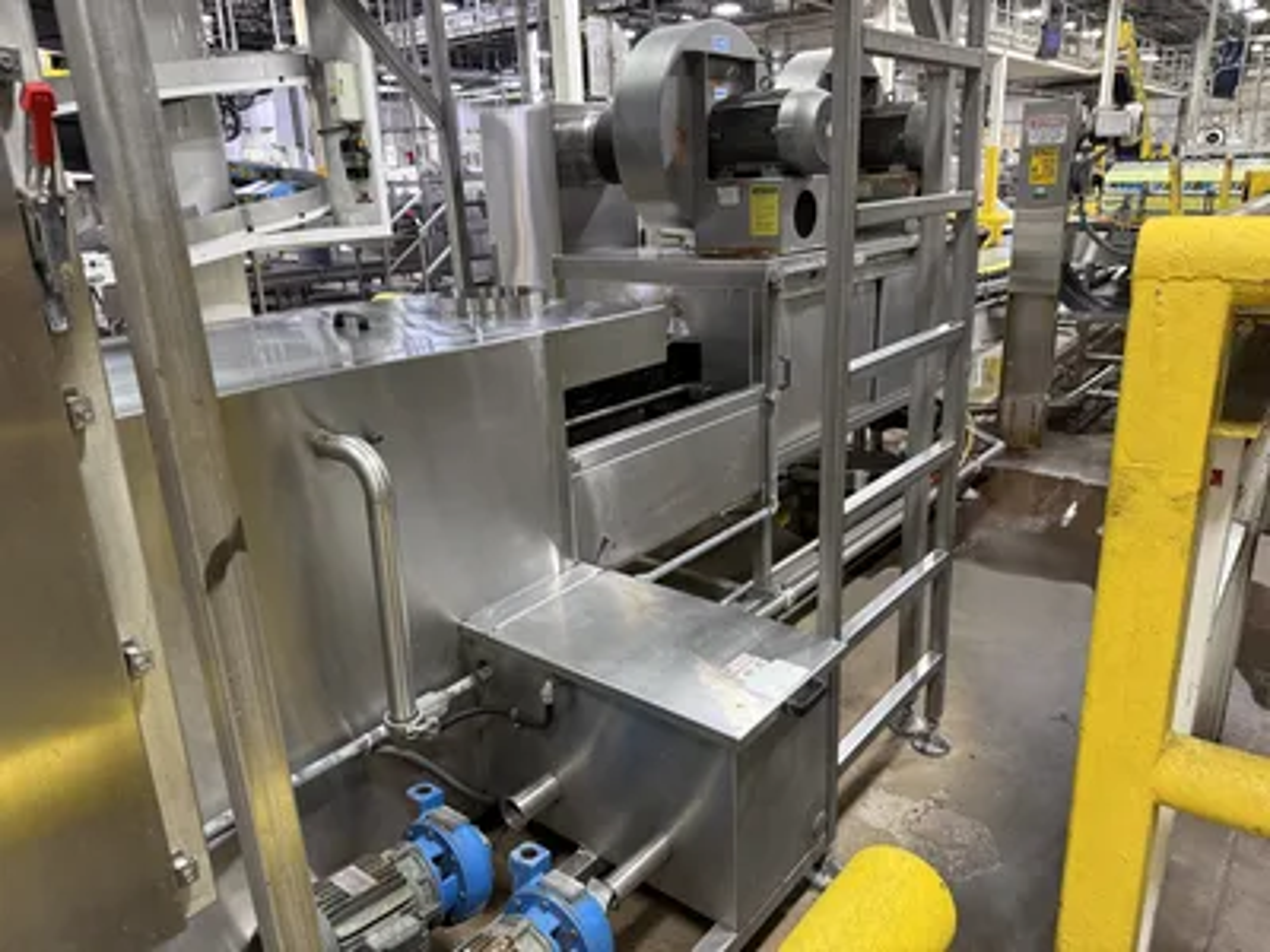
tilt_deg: -19.1
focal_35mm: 24
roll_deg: +2.3
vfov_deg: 56.8
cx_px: 635
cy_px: 476
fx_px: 881
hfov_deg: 71.6
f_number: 1.78
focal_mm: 6.76
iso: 250
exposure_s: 1/60
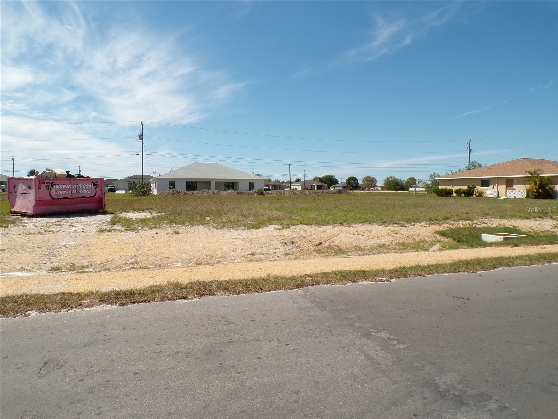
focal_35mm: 24
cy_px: 210
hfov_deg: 71.6
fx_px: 387
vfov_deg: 56.8
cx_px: 279
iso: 100
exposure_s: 1/550
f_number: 5.8
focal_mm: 4.3
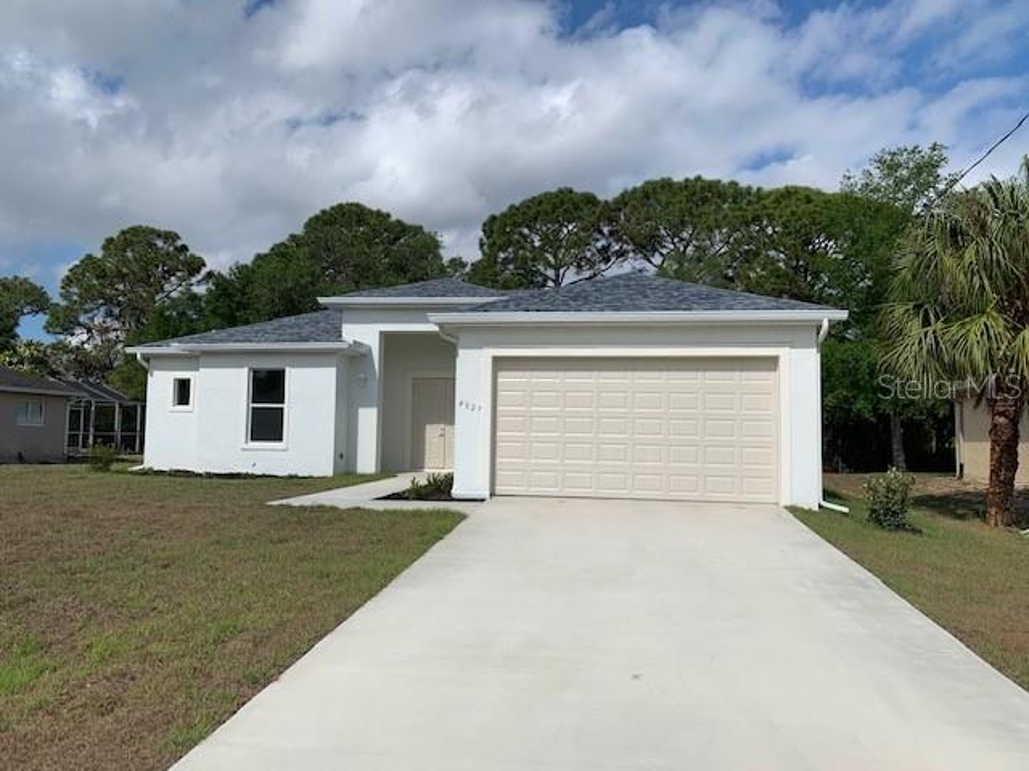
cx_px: 514
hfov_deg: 67.3
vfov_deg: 53.1
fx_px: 773
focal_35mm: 26
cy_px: 386
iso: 25
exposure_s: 1/4902
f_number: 1.8
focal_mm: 4.25
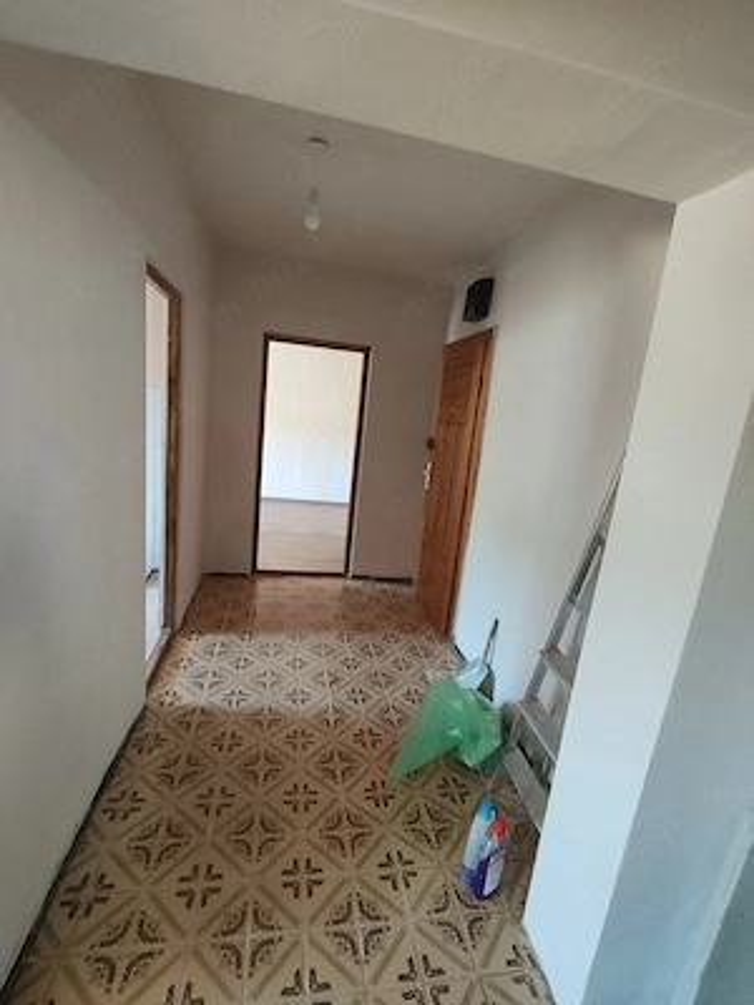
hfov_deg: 81.7
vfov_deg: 98.2
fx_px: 436
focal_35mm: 15
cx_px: 377
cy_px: 502
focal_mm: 1.67
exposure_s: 1/45.8
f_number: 2.2
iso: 640
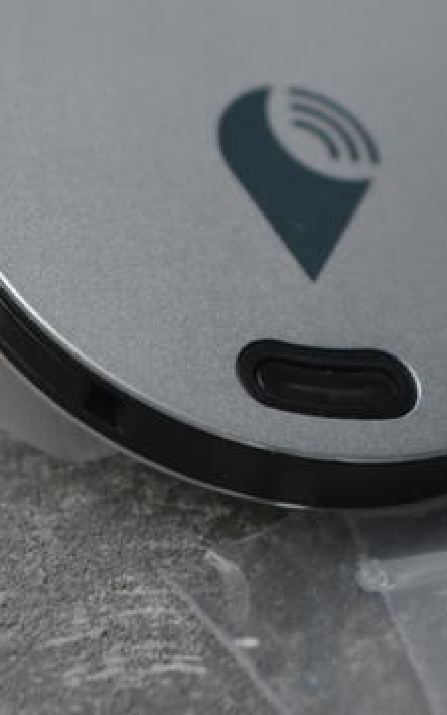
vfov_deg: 10.1
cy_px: 227
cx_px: 340
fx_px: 4033
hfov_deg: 6.3
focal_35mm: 207
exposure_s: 1/60
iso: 720
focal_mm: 48
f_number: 5.3
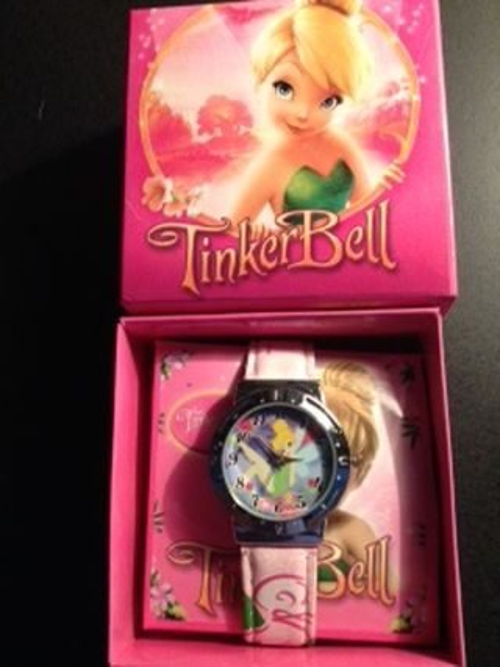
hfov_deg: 40.7
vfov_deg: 52.6
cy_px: 334
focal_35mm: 35
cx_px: 250
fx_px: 674
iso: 400
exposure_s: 1/20
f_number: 2.4
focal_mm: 4.28
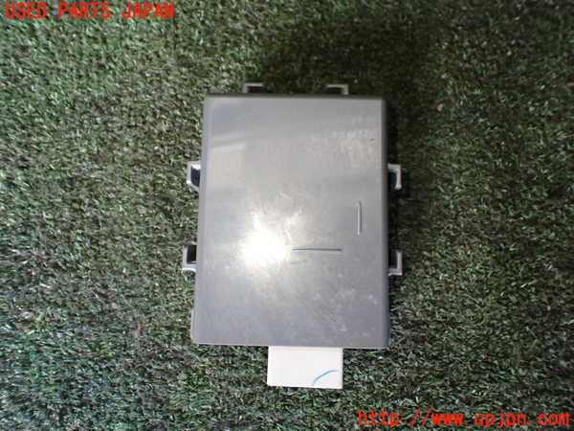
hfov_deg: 60.0
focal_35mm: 30
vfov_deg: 46.8
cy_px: 216
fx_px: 497
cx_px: 287
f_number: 2.3
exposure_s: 1/125
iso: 640
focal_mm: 5.4
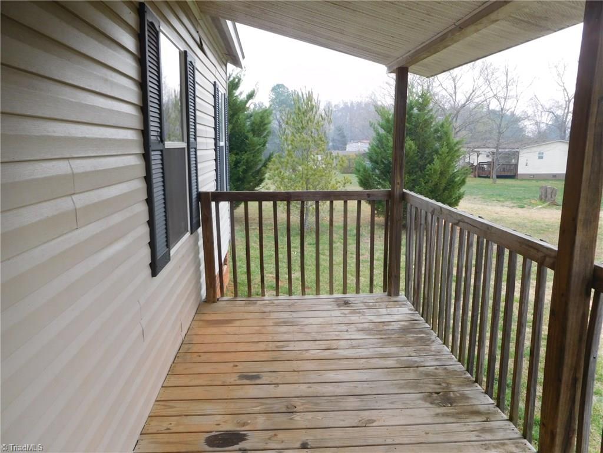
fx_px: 435
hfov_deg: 69.4
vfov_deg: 54.9
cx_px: 302
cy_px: 226
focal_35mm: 25
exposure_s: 1/50
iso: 125
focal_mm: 4.5
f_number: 3.4
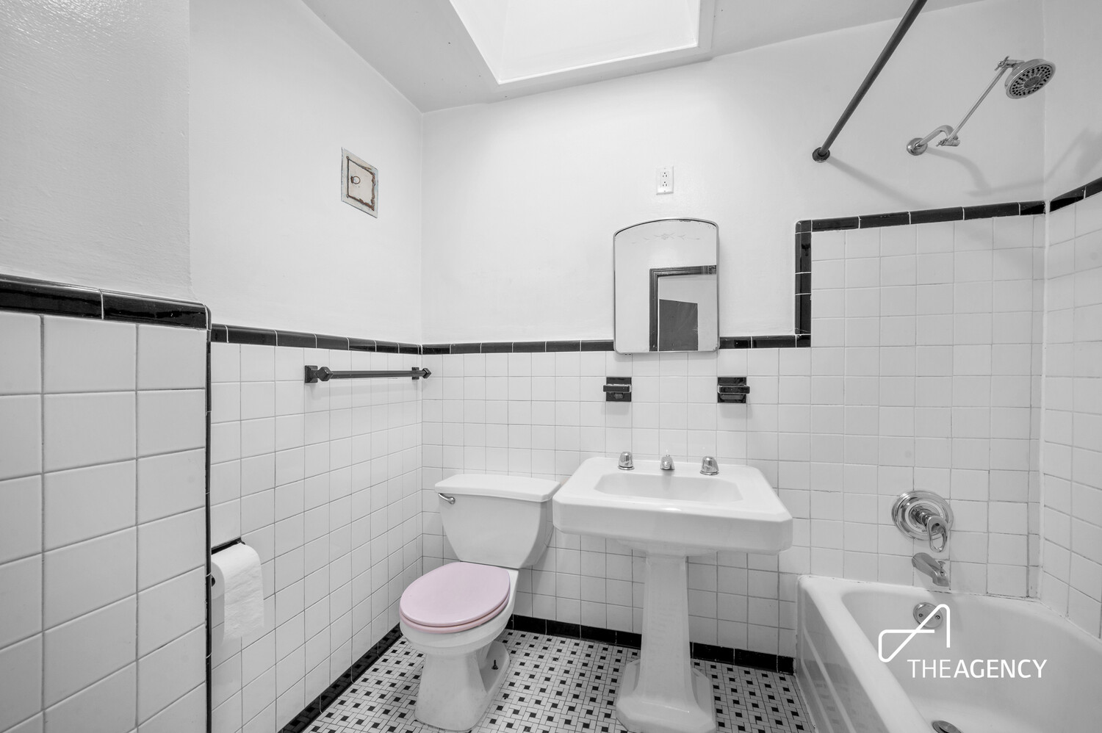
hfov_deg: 104.3
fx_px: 428
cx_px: 551
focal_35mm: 14
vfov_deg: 81.1
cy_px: 366
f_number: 11
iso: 250
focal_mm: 14
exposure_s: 1/1.67
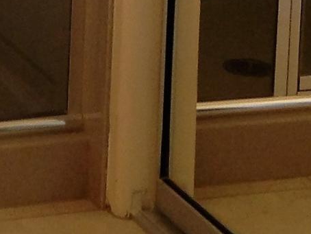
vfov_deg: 6.5
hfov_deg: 8.7
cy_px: -323
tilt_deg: -9.4
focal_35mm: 218
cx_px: -266
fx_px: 1960
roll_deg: -1.7
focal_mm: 4.12
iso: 64
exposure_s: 1/20
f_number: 2.4
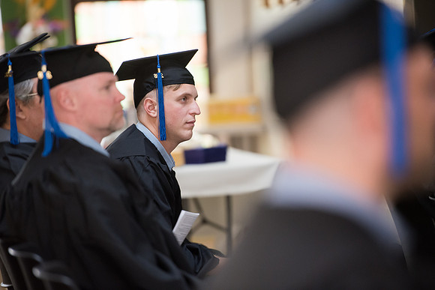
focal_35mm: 200
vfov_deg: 6.9
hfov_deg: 10.3
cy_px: 145
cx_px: 218
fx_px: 2417
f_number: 2.8
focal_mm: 200
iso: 2500
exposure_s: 1/200
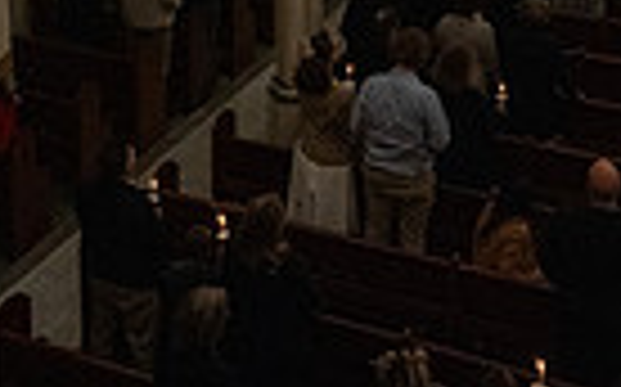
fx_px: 1353
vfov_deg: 15.1
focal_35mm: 80
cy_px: -184
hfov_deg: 25.8
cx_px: 252
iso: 5000
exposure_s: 1/60
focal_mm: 24
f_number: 13
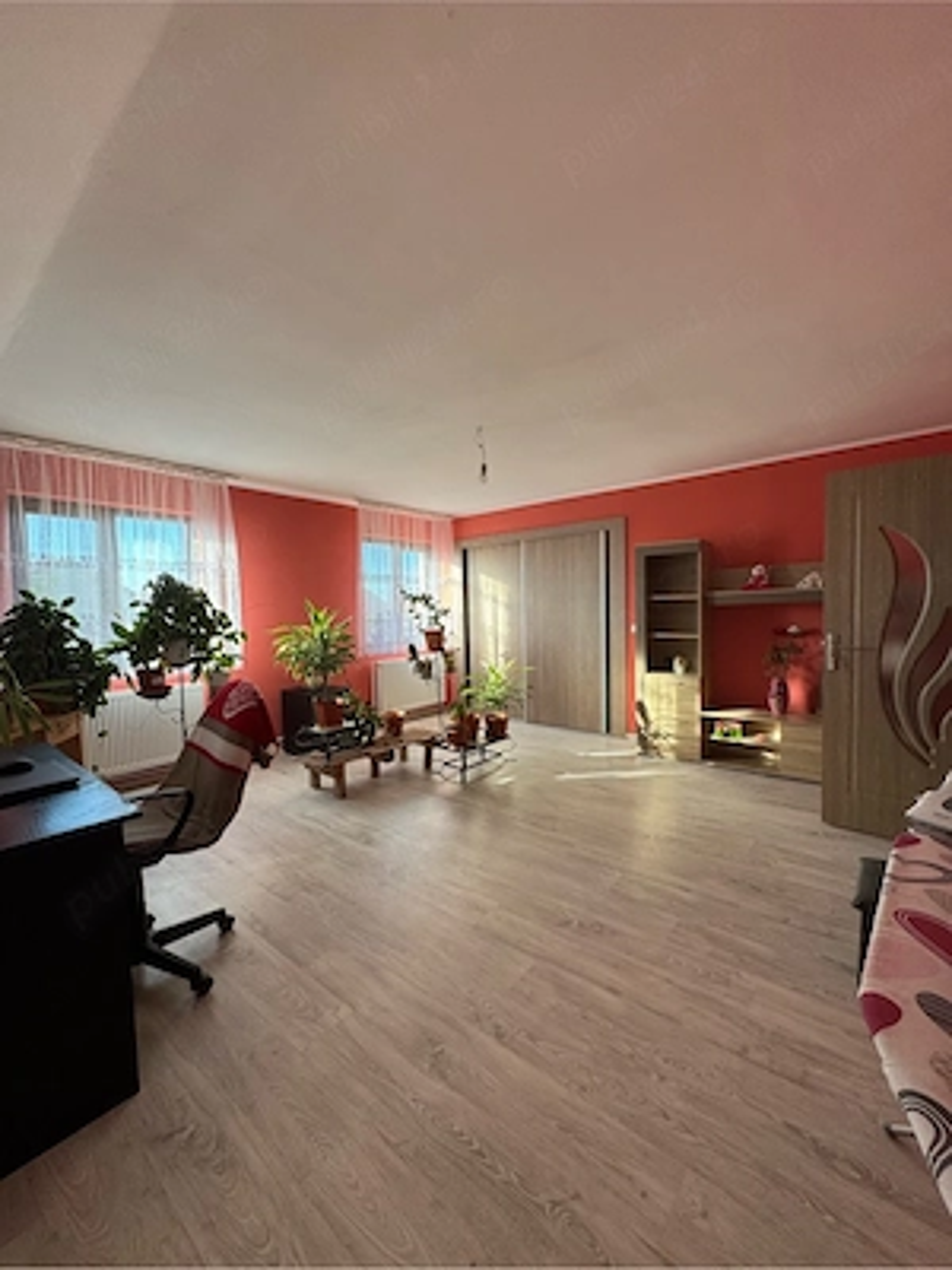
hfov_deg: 85.7
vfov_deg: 102.1
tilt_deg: -2.7
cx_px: 476
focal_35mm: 14
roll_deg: +1.5
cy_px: 635
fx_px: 513
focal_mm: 2.22
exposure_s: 1/99
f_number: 2.2
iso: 80
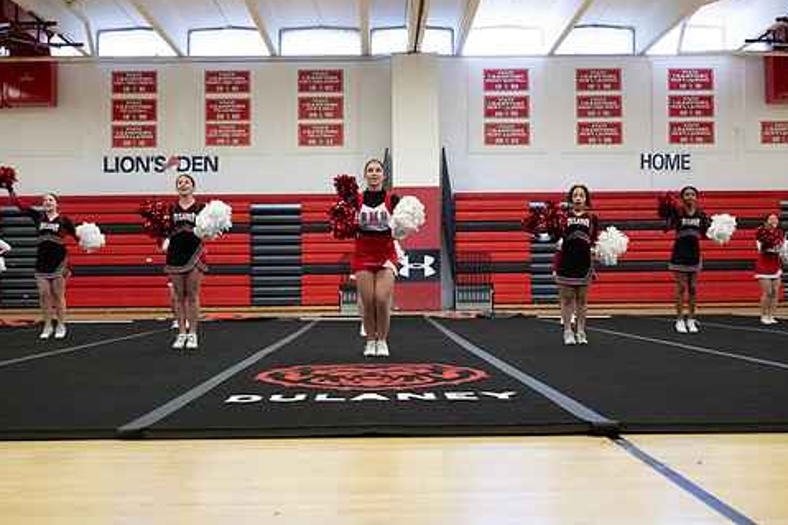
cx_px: 387
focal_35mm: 43
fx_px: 941
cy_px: 248
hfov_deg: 45.4
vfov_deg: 31.2
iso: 5000
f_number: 2.8
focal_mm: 28
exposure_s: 1/800
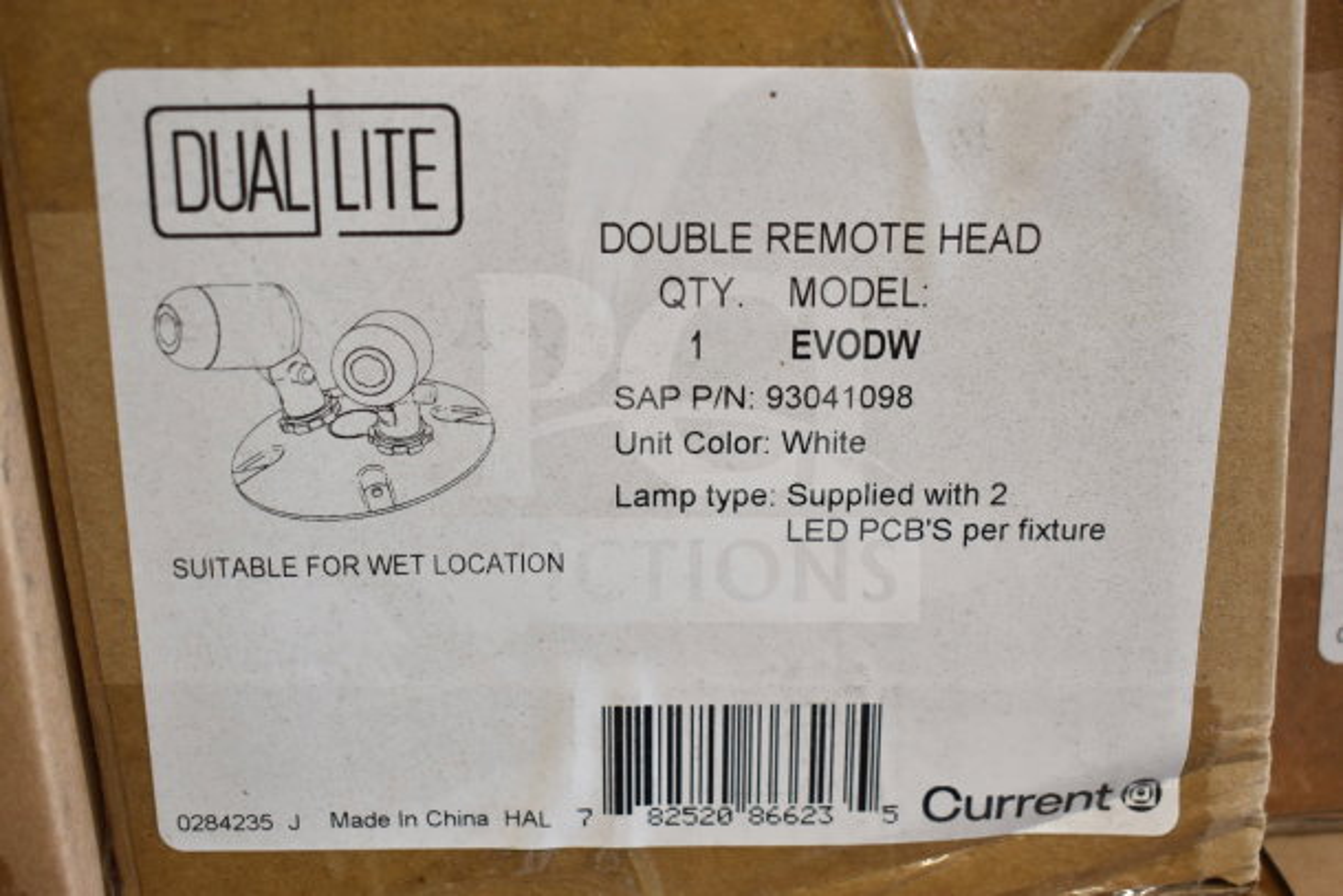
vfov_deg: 33.0
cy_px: 448
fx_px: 1511
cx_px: 672
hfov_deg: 47.9
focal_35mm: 40
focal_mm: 27
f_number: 4
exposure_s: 1/40
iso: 720
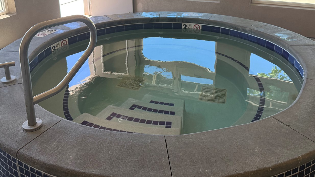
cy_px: 28
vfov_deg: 33.4
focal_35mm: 34
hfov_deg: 58.0
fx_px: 284
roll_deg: +0.1
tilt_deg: -17.1
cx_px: 167
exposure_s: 1/228
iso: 200
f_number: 1.78
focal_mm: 6.76
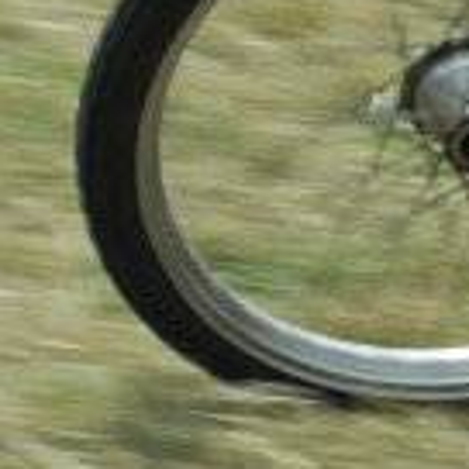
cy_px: -193
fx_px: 10952
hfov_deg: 2.4
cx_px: 1376
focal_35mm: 715
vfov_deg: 2.4
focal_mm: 95
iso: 400
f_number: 9
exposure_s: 1/320
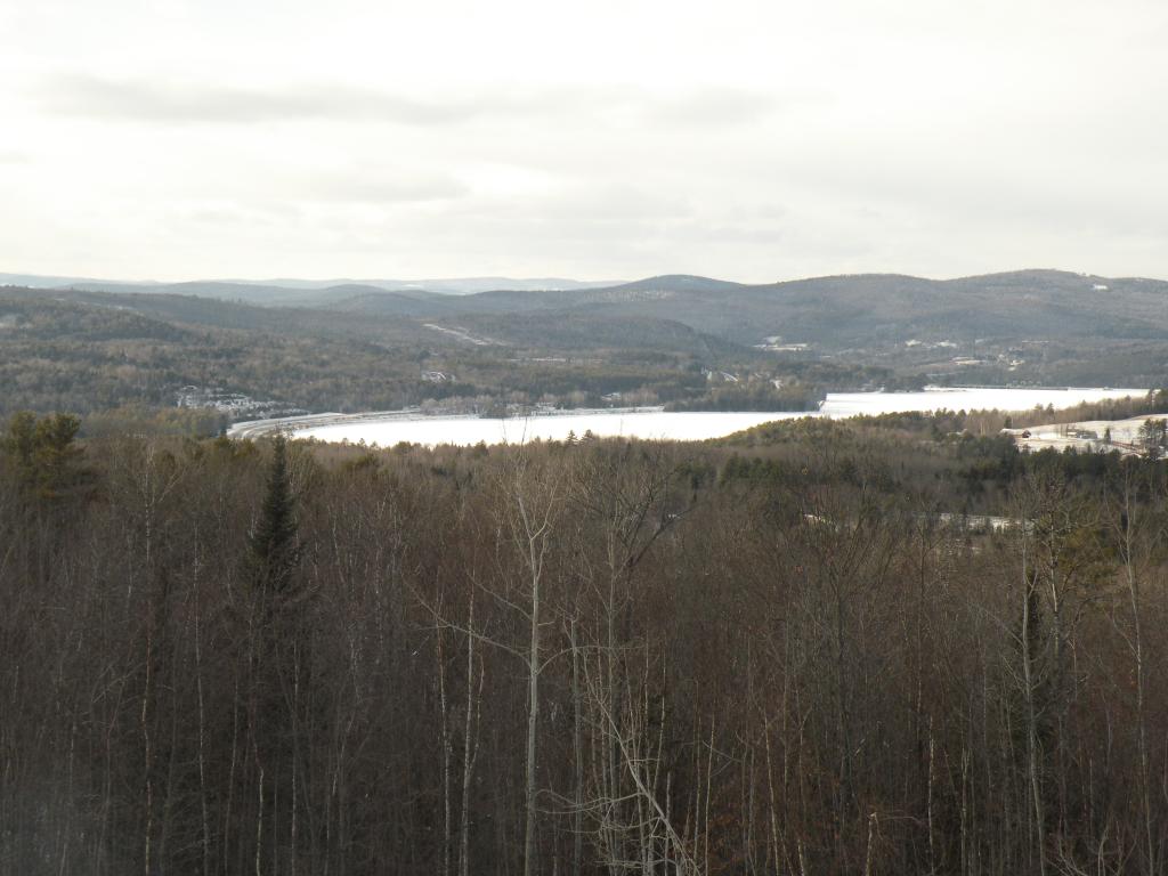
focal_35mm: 67
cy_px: 438
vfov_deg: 21.9
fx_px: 2261
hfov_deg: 29.0
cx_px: 584
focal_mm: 11.9
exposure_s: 1/232
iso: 94
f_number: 5.6
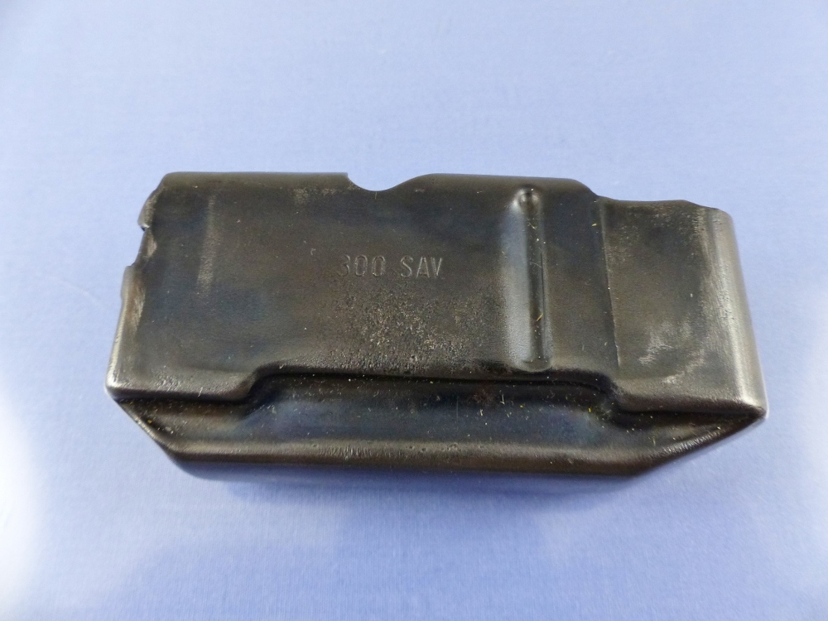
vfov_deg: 54.9
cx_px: 414
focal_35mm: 25
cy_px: 310
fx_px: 598
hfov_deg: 69.4
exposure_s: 1/60
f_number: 2.8
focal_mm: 4.5
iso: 320
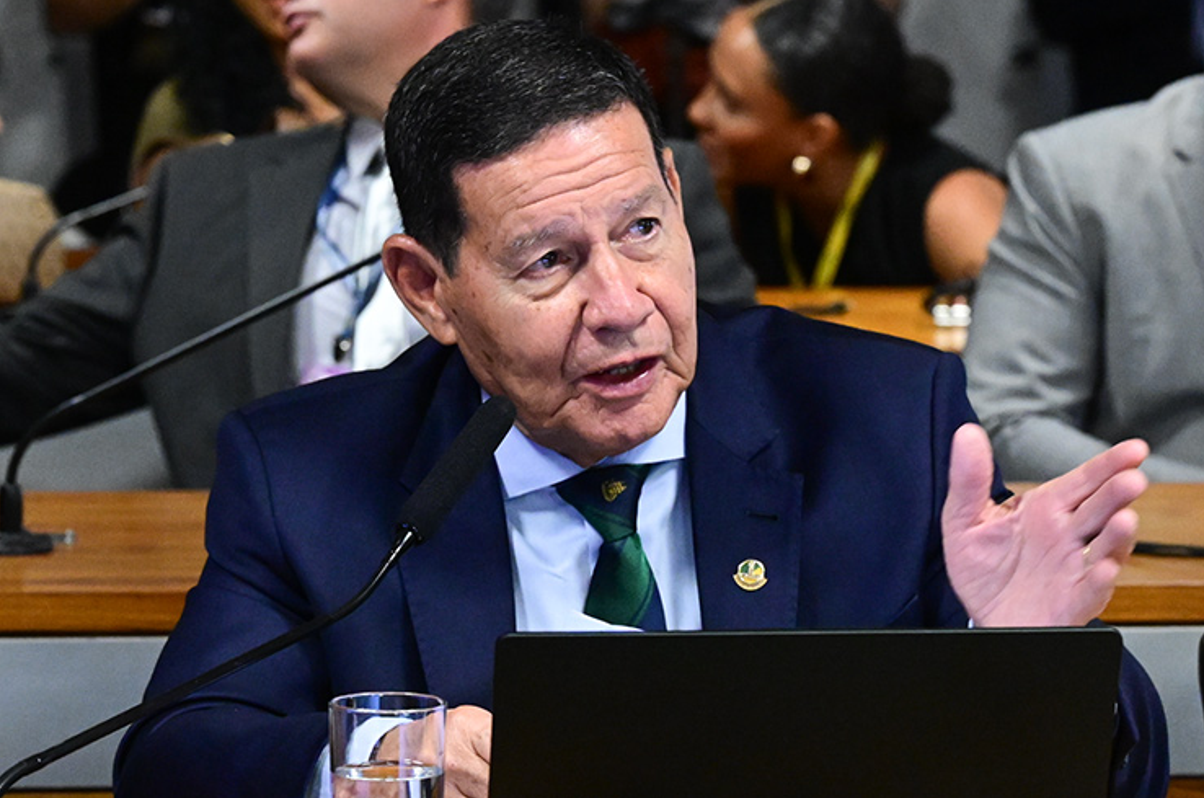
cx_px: 636
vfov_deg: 10.2
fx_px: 4473
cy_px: 450
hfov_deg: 15.3
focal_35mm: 134
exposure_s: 1/160
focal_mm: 77
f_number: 4.5
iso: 5000
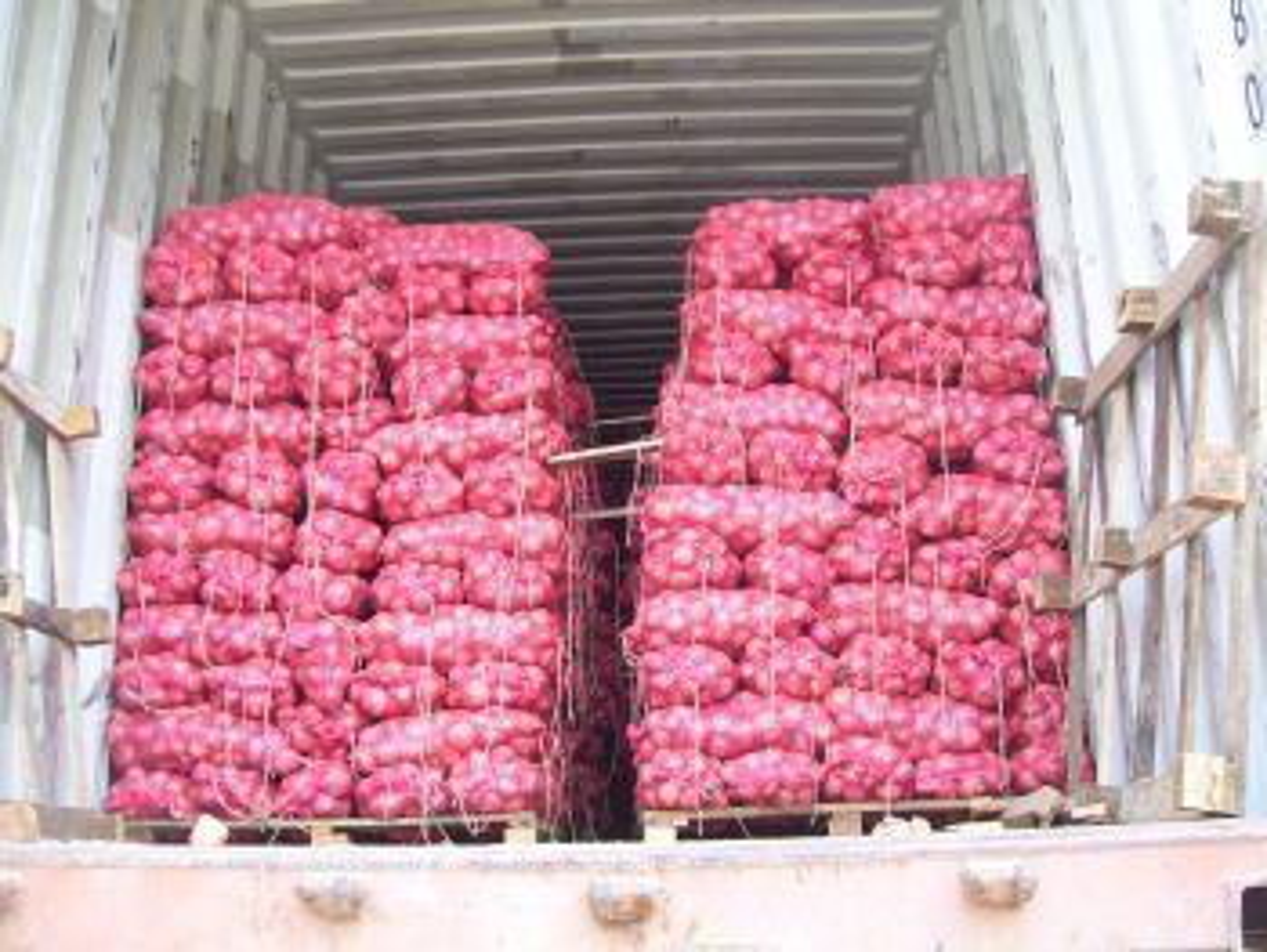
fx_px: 1319
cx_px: 634
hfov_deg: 51.3
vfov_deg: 39.7
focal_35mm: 36
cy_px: 476
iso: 80
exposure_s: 1/125
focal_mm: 6
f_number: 2.7
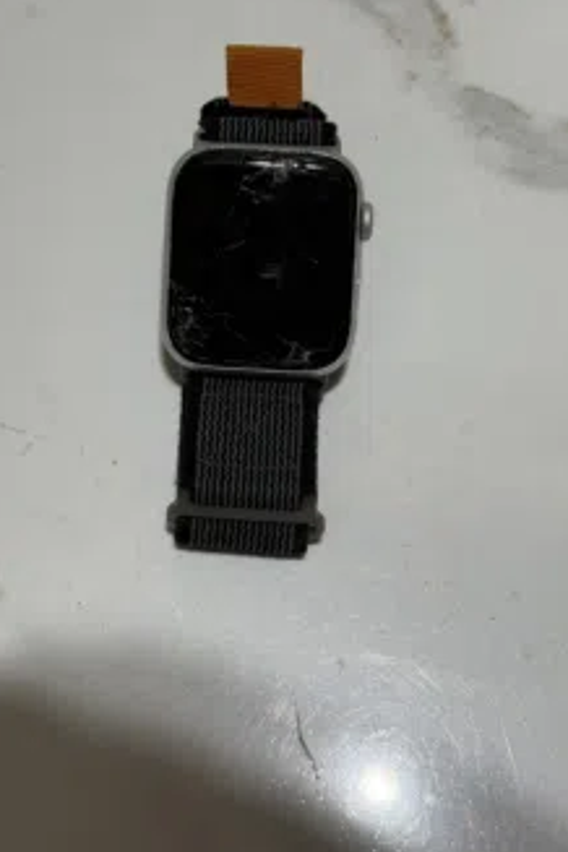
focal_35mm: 61
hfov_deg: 22.2
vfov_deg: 32.8
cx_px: 250
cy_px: 352
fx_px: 1444
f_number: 1.78
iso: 64
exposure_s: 1/100
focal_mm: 6.76
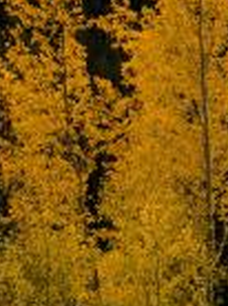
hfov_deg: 10.3
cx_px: 425
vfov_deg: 14.5
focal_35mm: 134
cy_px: 0
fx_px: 1180
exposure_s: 1/40
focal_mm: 32
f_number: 8
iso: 64
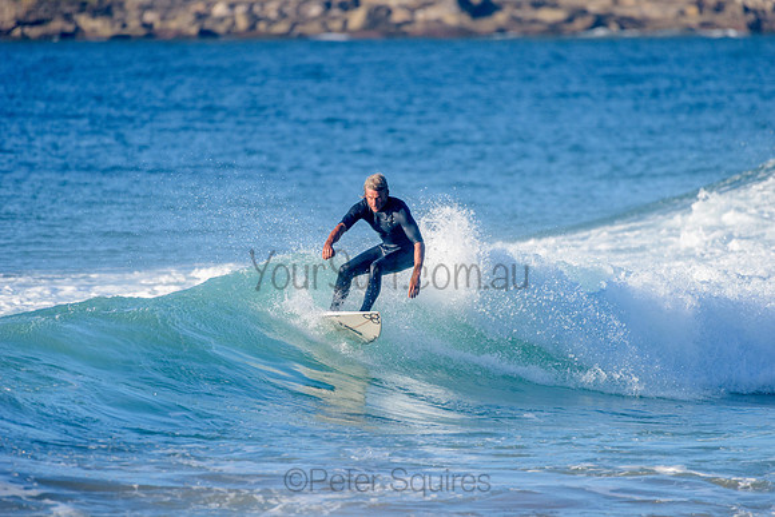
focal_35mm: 500
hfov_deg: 4.1
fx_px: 10772
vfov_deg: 2.7
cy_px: 258
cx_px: 388
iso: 320
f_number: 5.6
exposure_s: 1/2000
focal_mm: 500
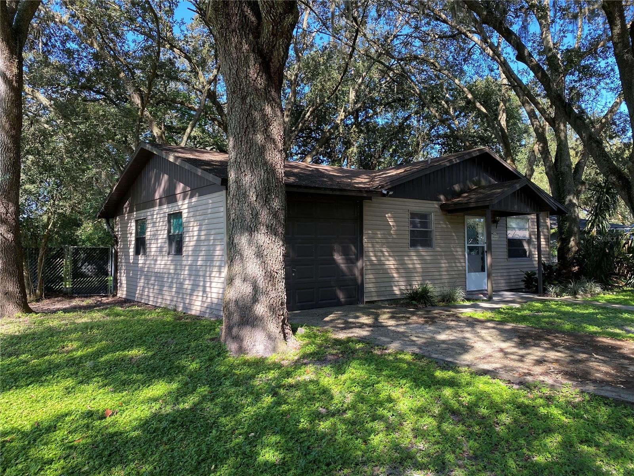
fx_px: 476
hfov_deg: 67.3
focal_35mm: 26
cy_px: 238
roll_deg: +0.4
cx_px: 317
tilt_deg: +2.5
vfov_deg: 53.1
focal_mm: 4.25
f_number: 1.8
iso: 32
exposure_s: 1/220
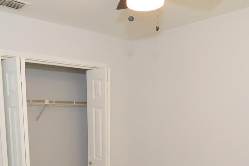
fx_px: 256
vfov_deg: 33.0
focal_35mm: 37
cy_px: 165
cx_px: 100
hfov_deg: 51.6
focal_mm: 12
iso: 720
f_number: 4
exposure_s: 1/60
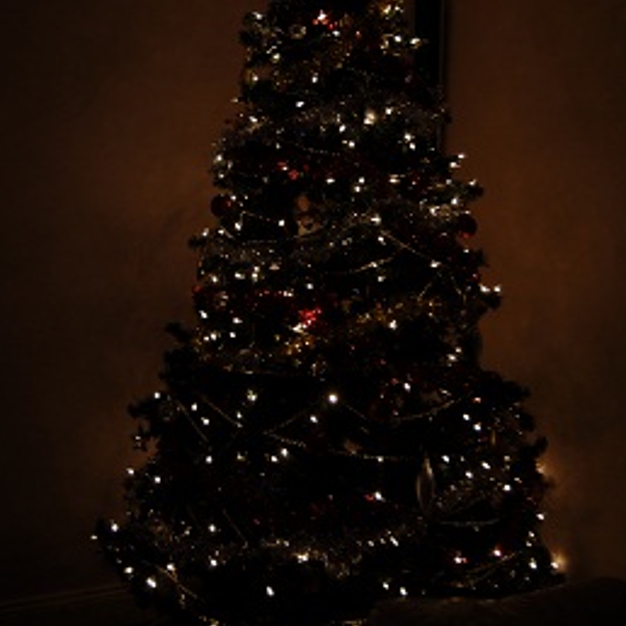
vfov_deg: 33.8
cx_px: 313
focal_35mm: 50
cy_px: 228
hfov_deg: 34.0
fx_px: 1023
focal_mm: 26
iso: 125
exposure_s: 1/10
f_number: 4
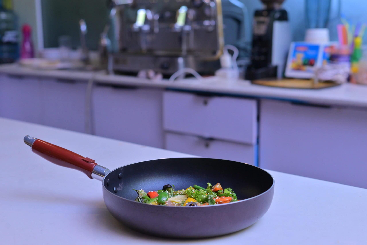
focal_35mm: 50
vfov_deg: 27.0
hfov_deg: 39.6
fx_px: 510
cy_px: 122
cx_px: 184
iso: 800
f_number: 4
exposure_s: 1/200
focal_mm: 50
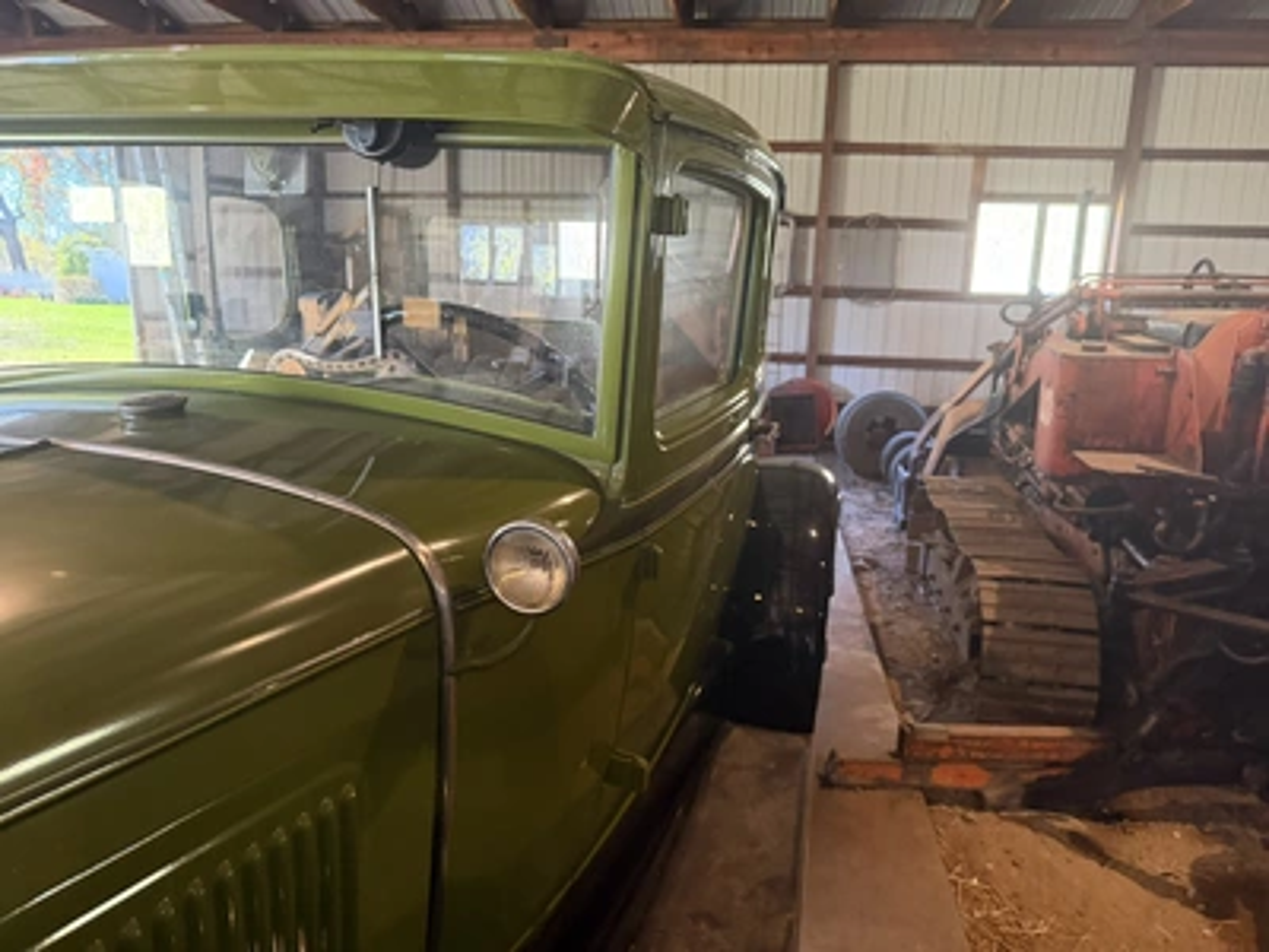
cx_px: 634
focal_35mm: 24
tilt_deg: -12.0
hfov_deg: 71.6
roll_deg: -1.1
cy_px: 476
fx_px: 880
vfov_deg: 56.8
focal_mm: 6.76
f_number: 1.78
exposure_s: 1/60
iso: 800
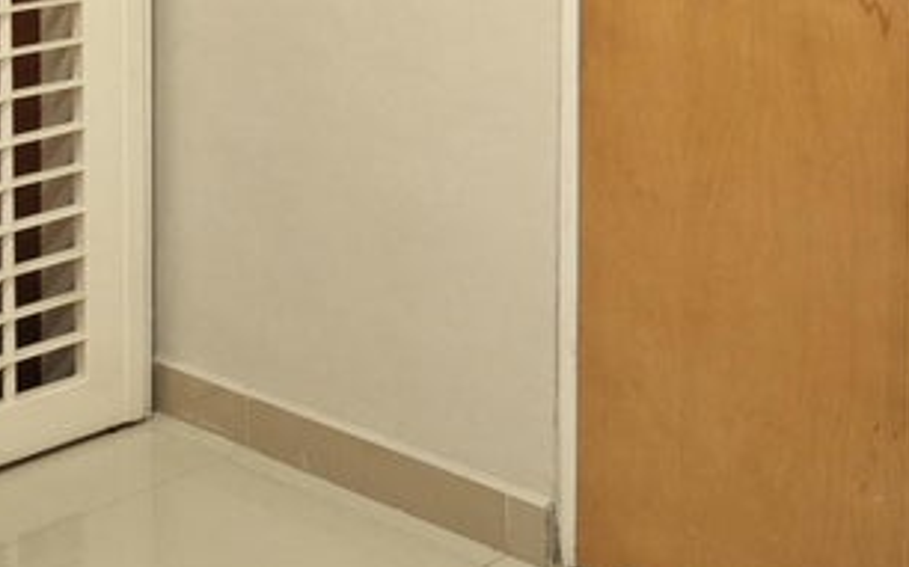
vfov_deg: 18.0
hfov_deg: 30.1
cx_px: 548
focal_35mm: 68
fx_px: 1684
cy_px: -148
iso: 500
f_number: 1.8
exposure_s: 1/20
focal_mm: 5.54
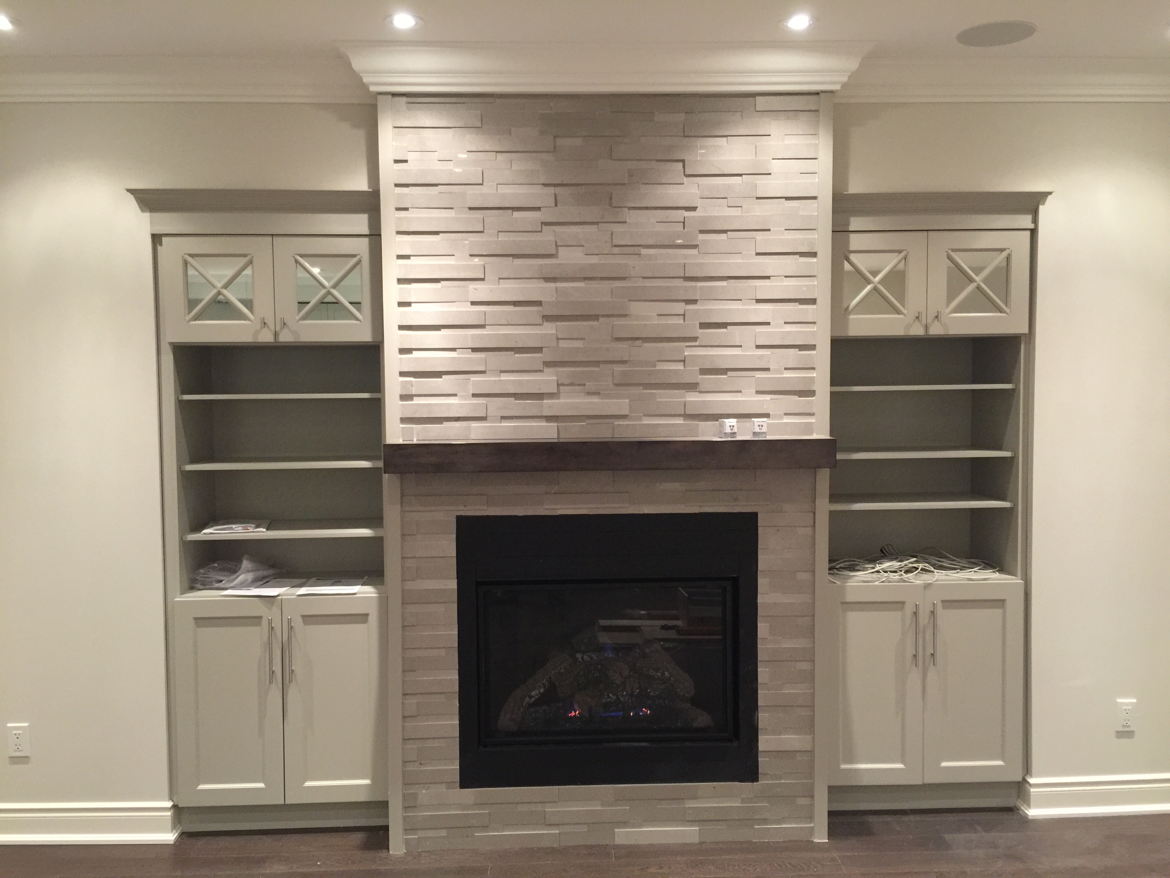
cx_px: 585
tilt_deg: -2.9
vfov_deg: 48.2
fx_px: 980
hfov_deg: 61.7
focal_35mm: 29
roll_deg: +0.3
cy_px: 439
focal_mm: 4.15
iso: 160
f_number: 2.2
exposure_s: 1/15
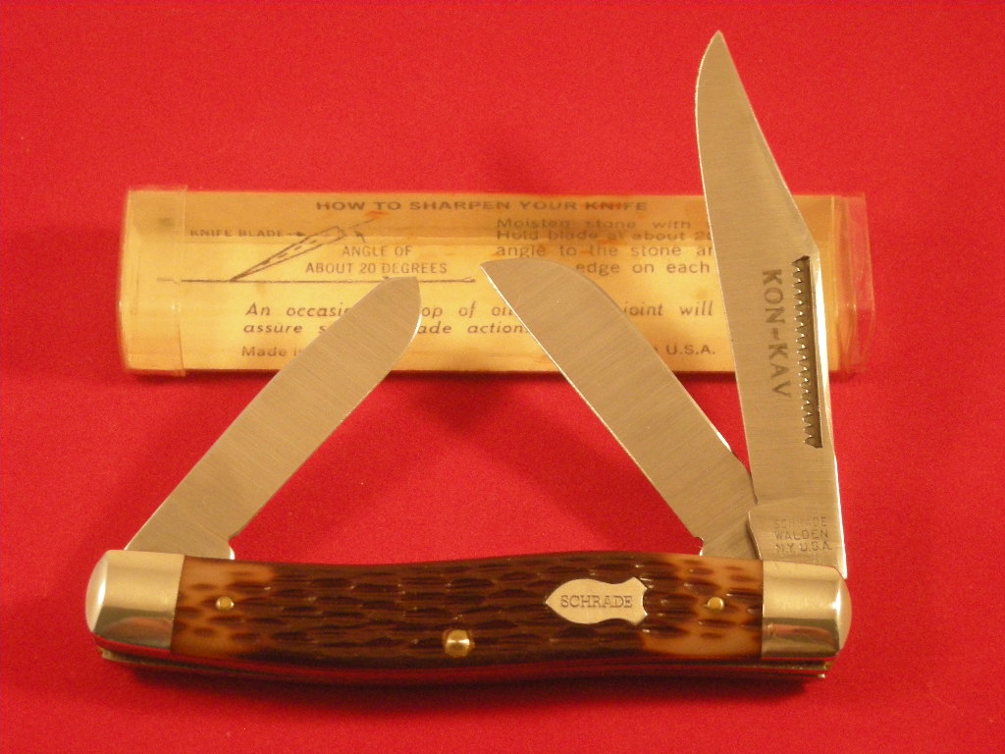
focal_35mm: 105
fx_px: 3048
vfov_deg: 14.1
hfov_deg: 18.7
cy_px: 377
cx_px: 502
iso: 400
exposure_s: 1/31
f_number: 4.7
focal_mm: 17.1
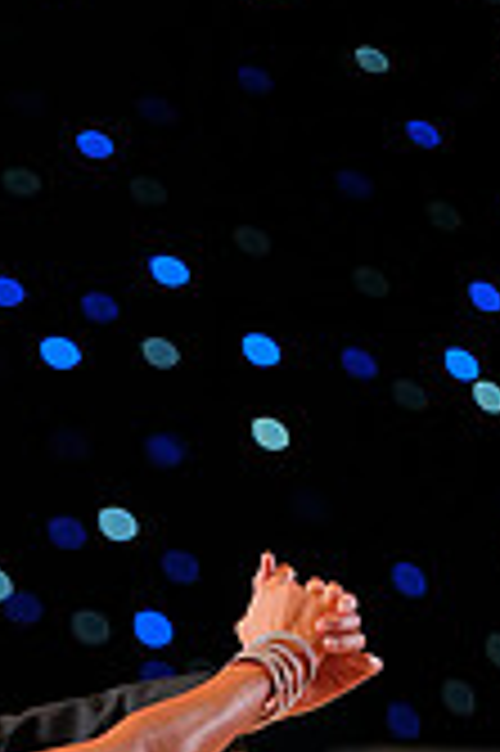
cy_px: 1279
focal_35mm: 609
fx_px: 12713
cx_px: -331
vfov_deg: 3.4
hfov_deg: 2.2
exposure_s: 1/320
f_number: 2.8
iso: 500
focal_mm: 175
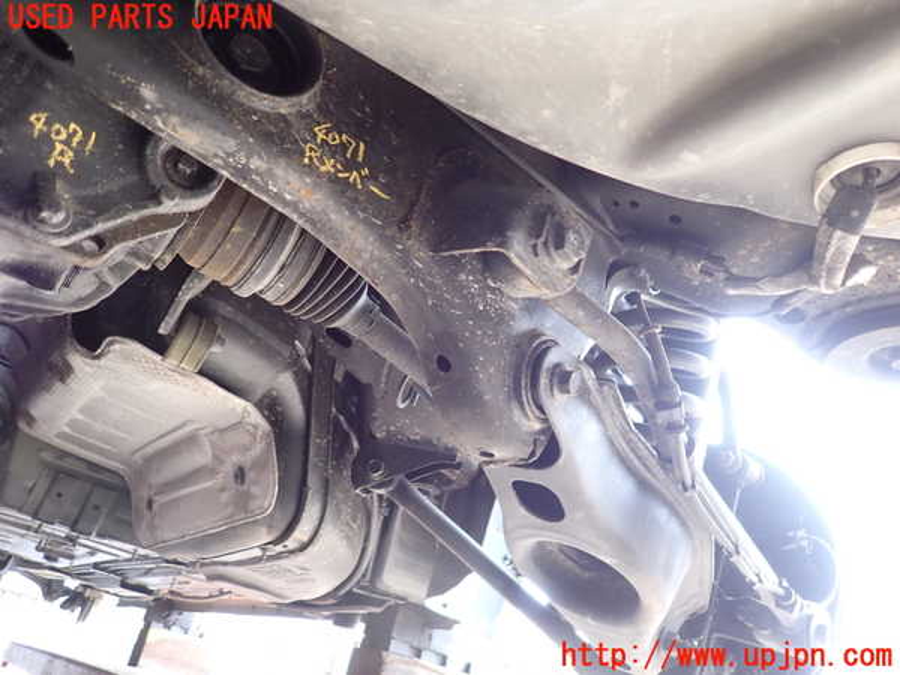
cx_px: 450
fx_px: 650
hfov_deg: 69.4
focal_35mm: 25
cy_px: 338
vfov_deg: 54.9
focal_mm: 4.5
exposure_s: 1/60
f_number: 2
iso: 200
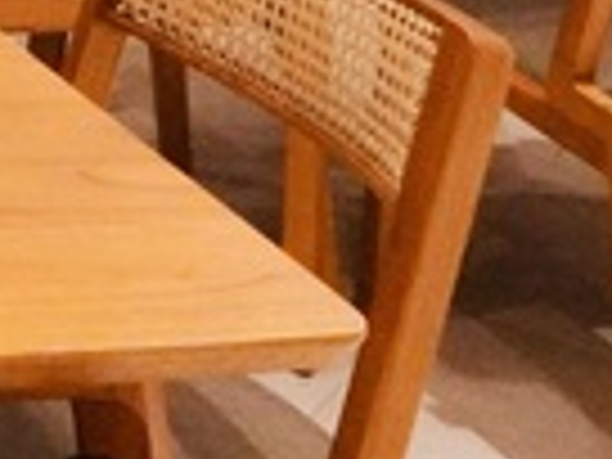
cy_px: -801
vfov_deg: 10.1
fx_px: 2104
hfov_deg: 13.4
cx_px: -727
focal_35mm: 119
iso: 10000
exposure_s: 1/20
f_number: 16
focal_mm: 14
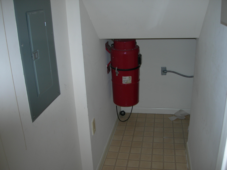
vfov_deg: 37.7
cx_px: 114
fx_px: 249
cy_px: 85
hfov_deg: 49.0
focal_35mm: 38
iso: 50
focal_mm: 7.8
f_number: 2.8
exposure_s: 1/60.1
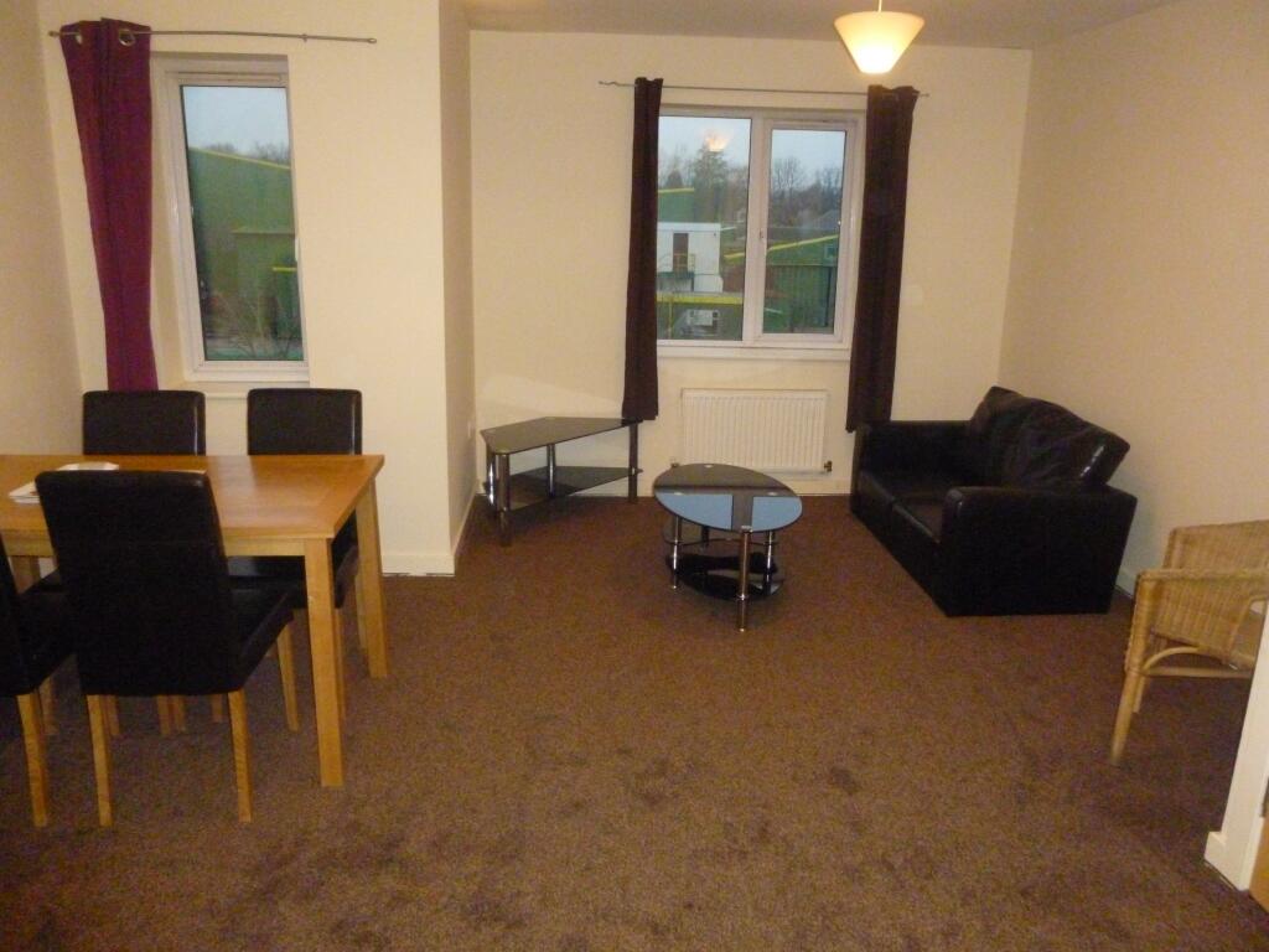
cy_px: 476
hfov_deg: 69.4
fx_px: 916
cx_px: 634
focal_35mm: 25
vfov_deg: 54.9
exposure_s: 1/60
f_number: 3.1
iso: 800
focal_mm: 4.5
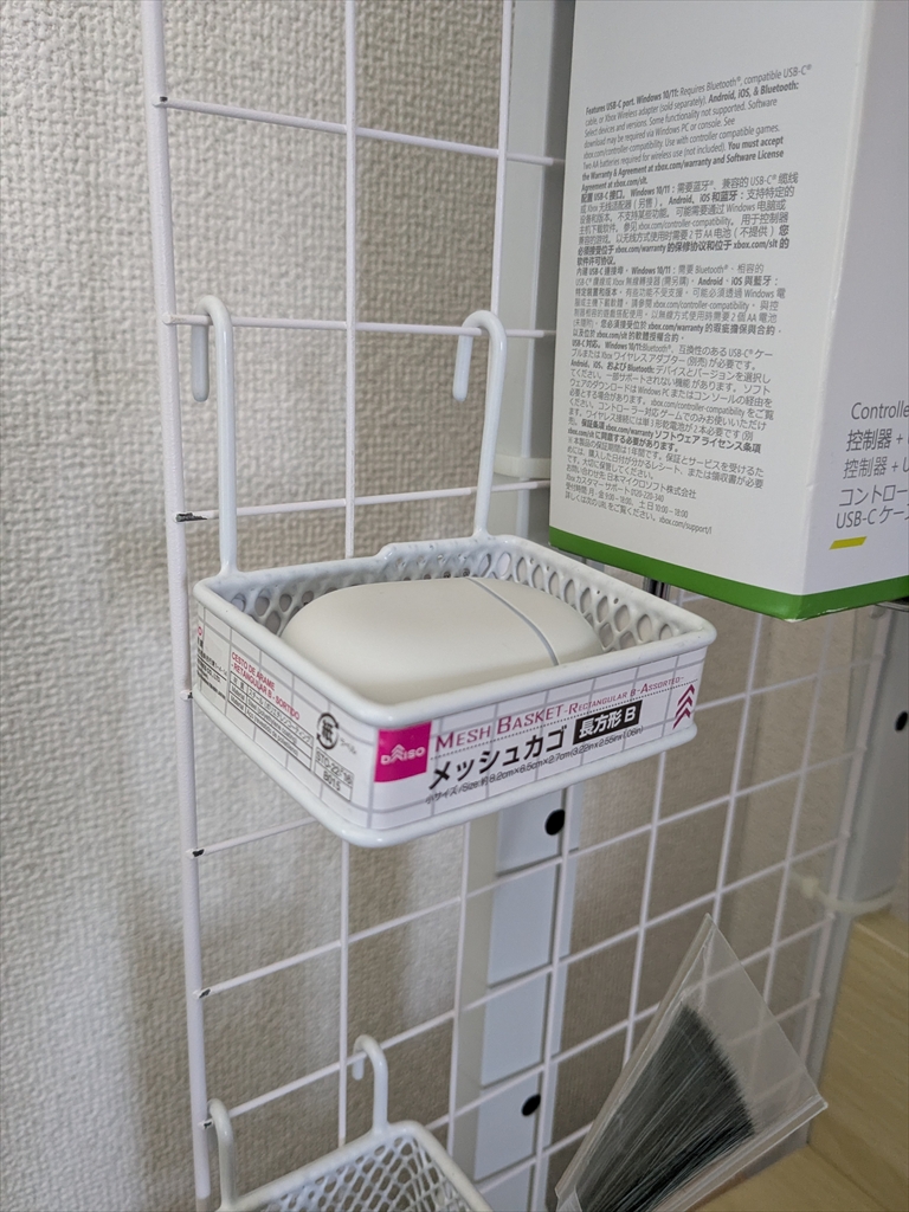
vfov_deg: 65.3
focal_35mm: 27
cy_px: 606
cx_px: 454
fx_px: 945
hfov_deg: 51.4
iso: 407
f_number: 1.73
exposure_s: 1/120
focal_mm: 4.38
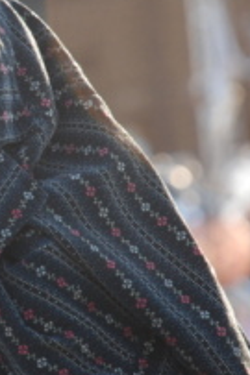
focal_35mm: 499
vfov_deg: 4.1
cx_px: -70
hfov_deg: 2.7
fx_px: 5209
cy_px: 163
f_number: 5.6
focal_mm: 135
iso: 400
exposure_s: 1/125
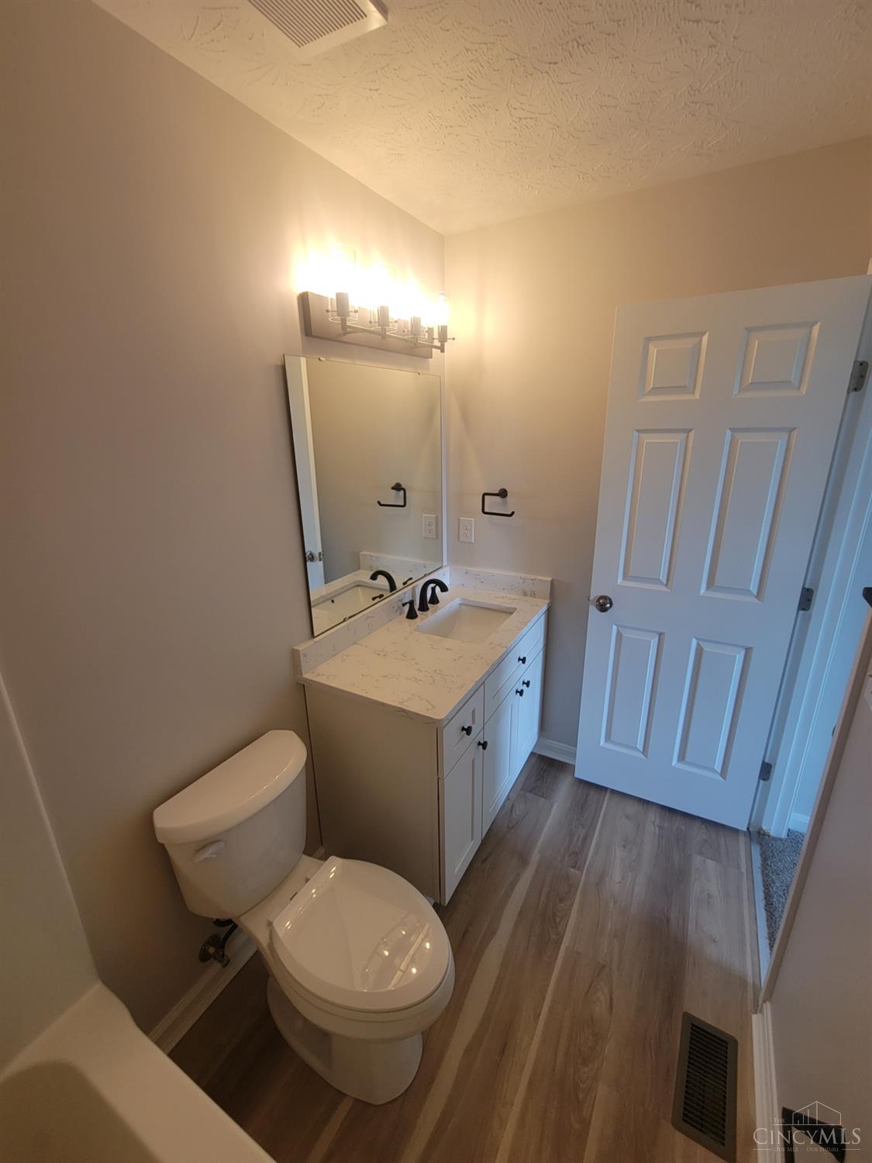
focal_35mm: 13
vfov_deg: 106.2
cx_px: 436
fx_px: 437
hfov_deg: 89.9
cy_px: 582
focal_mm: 2.2
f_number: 2.2
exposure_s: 1/60
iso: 64
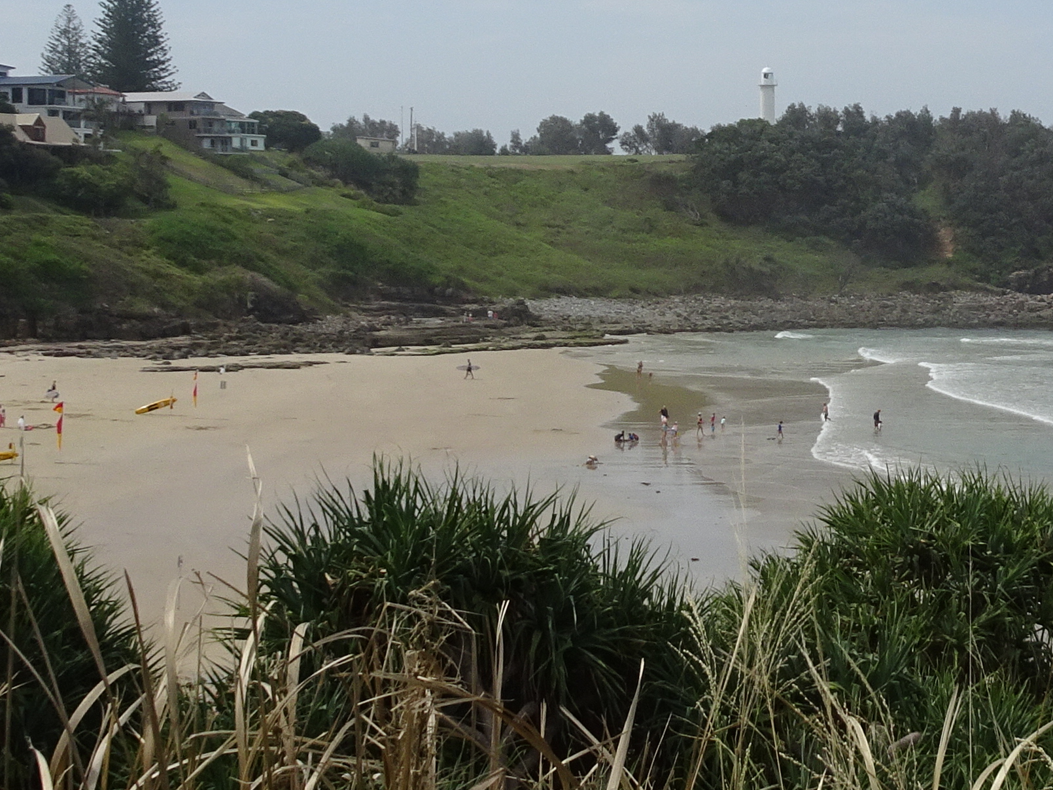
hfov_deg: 26.1
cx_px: 859
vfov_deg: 20.1
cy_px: 238
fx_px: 2220
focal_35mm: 73
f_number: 3.5
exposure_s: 1/1250
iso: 80
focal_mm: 4.1
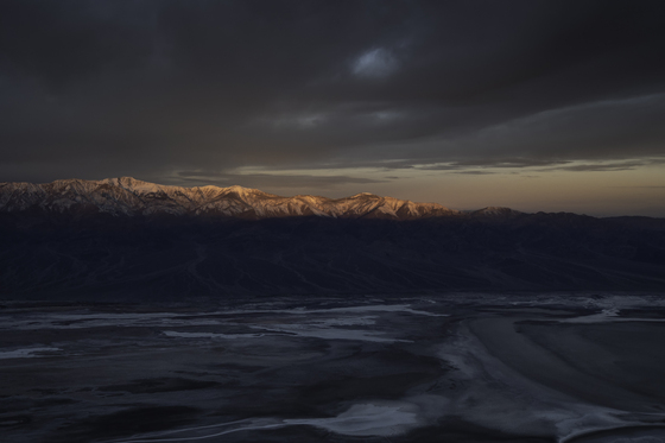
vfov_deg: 36.9
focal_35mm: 36
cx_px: 332
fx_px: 665
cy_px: 222
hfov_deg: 53.1
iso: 400
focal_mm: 24
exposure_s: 1/30
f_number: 16
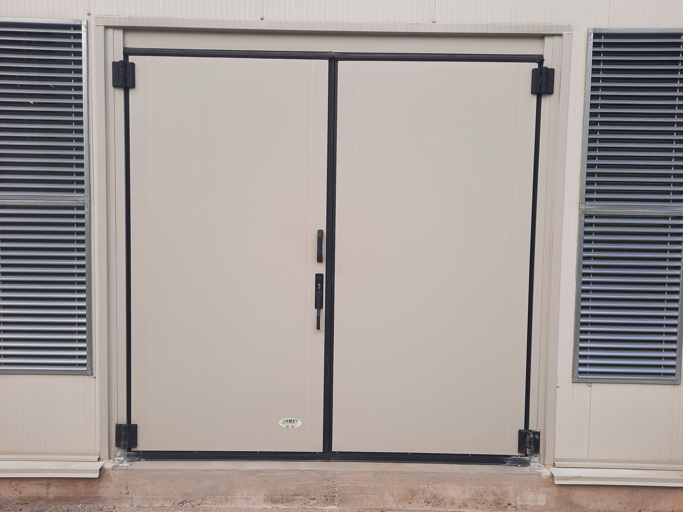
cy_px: 256
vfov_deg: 54.9
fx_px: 493
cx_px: 342
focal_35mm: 25
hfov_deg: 69.4
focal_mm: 4.6
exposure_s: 1/555
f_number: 2
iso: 32
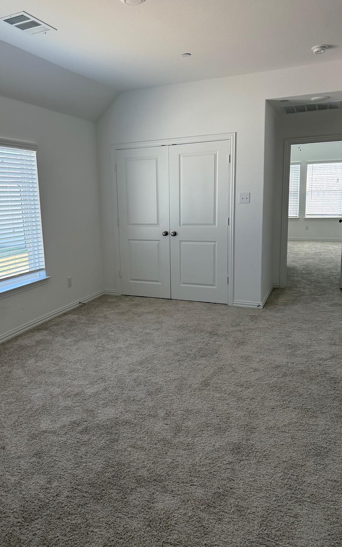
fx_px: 402
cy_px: 263
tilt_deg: -10.5
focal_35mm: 27
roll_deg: +1.6
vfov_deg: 68.4
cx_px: 135
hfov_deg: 45.8
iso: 125
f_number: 1.78
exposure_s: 1/232
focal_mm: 6.76
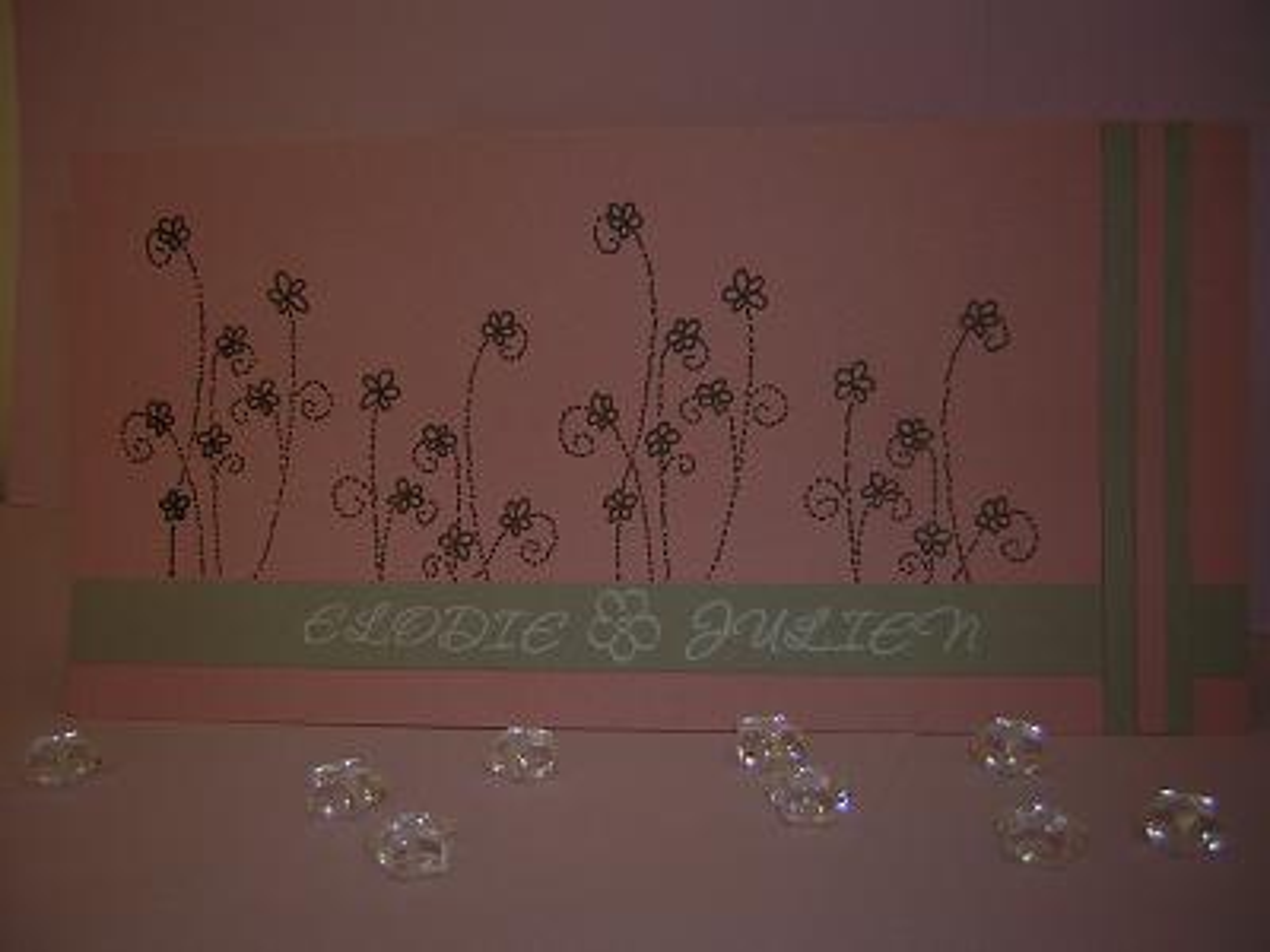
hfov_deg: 51.4
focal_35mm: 36
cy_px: 476
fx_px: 1321
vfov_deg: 39.7
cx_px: 635
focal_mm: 4.7
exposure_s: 1/60.1
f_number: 2.6
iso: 50
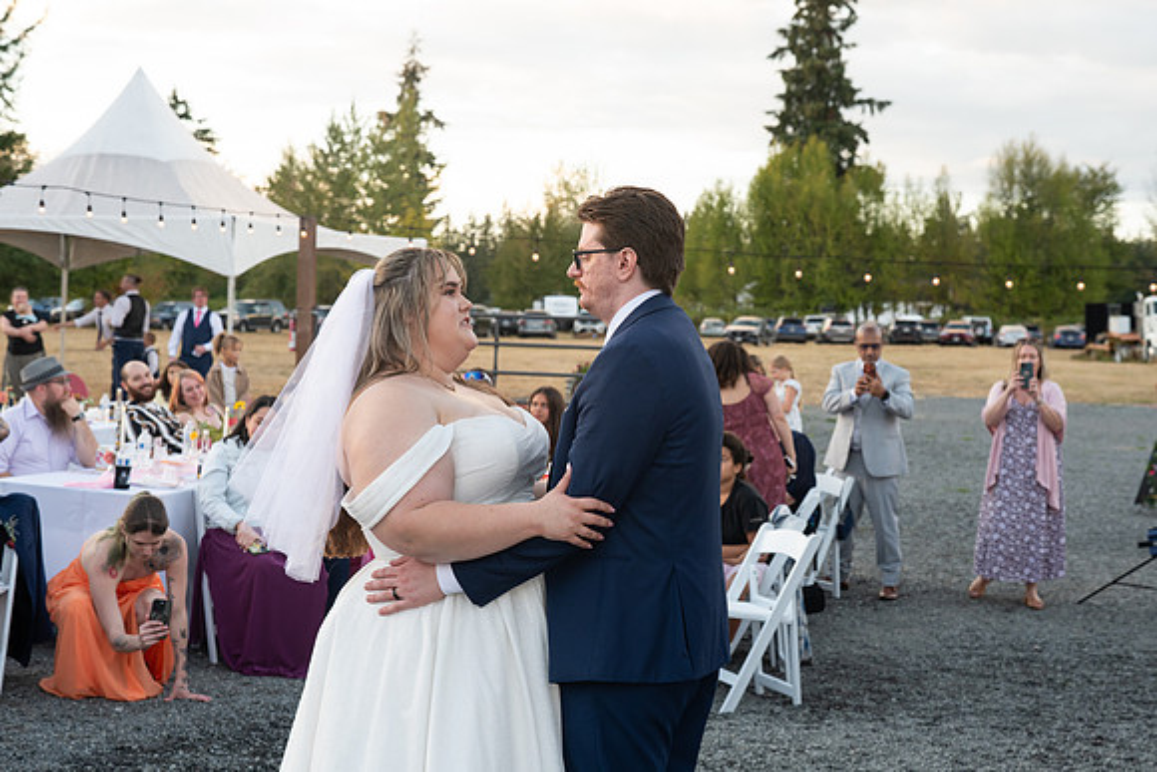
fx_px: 1768
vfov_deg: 24.6
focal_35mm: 55
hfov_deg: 36.2
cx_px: 578
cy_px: 386
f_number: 5.6
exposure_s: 1/160
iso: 800
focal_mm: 55
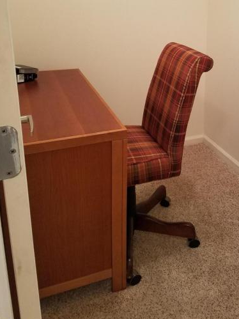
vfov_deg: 45.7
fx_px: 368
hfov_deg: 35.1
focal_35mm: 40
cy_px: 92
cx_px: 182
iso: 160
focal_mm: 4.2
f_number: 1.7
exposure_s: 1/24
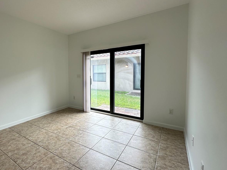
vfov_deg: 68.6
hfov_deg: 82.4
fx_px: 125
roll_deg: +0.0
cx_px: 80
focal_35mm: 19
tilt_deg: -0.8
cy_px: 80
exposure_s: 1/139
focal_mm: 2.22
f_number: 2.2
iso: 40
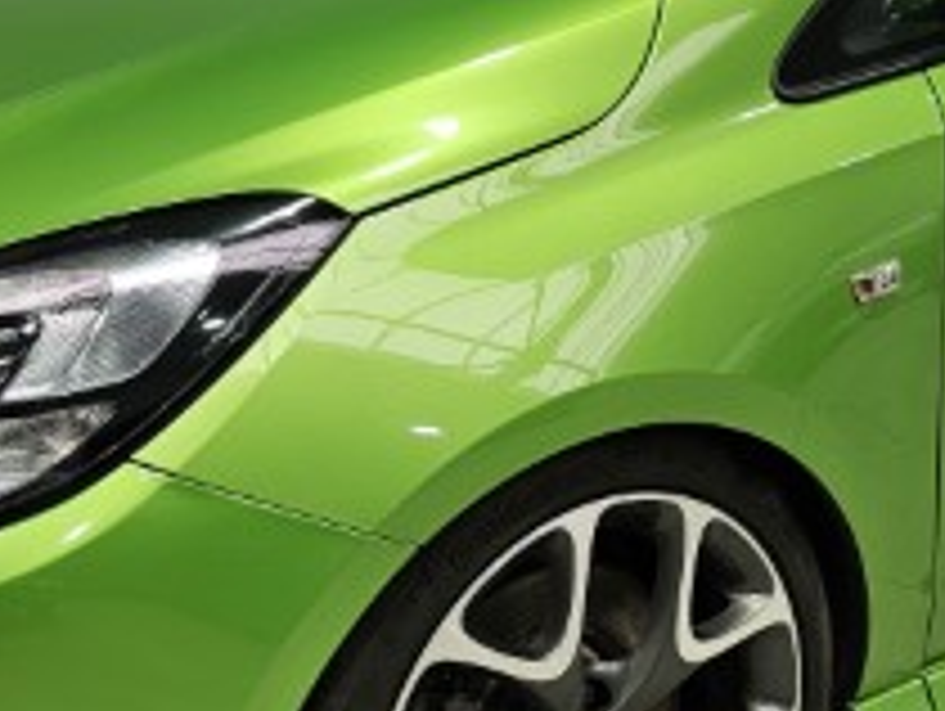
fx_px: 1913
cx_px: 531
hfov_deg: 27.7
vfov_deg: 21.1
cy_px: 356
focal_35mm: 70
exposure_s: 1/100
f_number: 1.7
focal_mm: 6.3
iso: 50
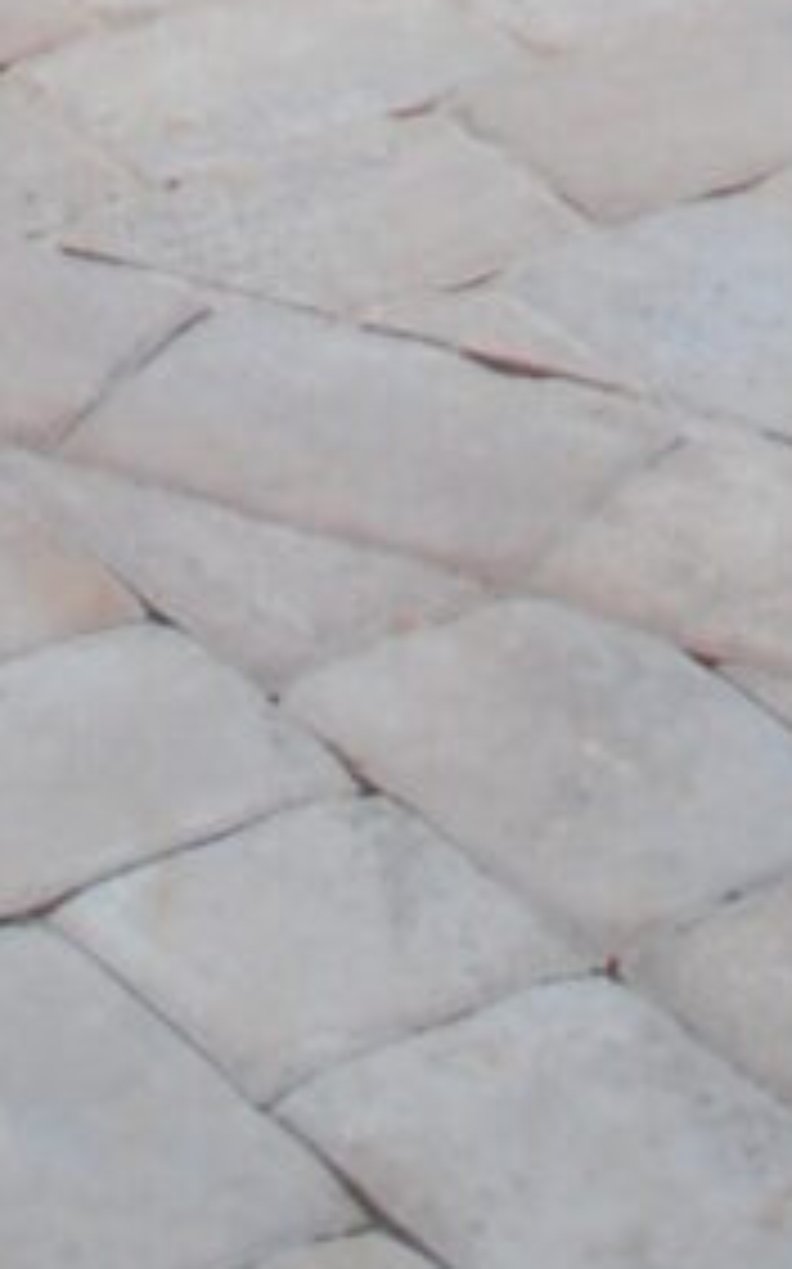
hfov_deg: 6.2
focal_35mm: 211
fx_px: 7294
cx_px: 400
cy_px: -2754
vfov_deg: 8.2
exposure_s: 1/100
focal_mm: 18
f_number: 5
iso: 200
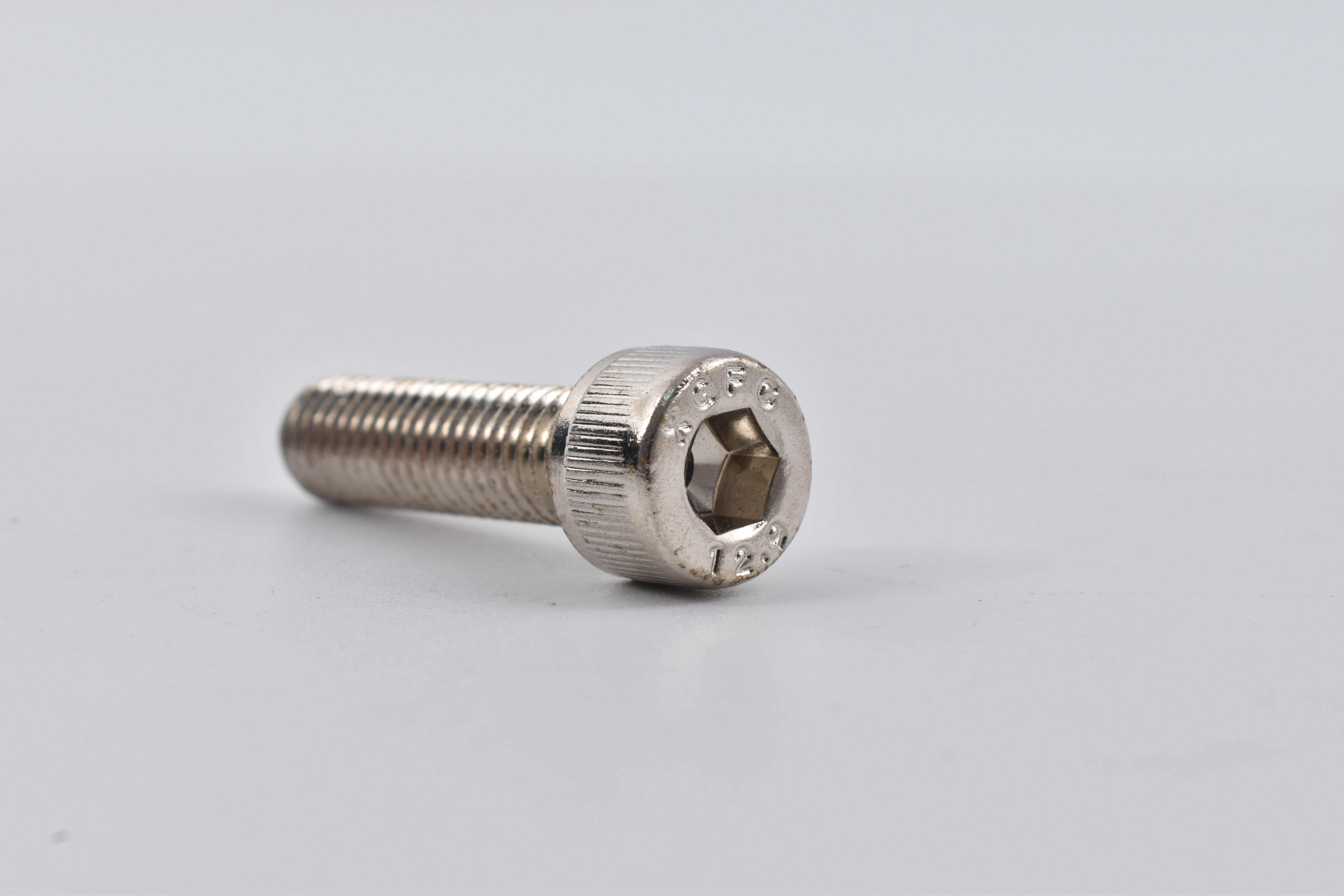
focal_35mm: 82
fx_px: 3080
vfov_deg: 16.6
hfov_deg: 24.6
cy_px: 448
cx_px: 672
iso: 280
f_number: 13
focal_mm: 55
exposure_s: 1/60
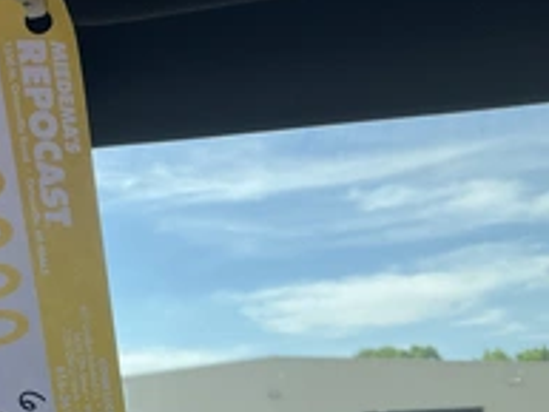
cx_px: -17
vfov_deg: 24.2
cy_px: 304
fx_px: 952
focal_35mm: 60
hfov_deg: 29.7
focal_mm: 3
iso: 25
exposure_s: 1/781
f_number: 1.8
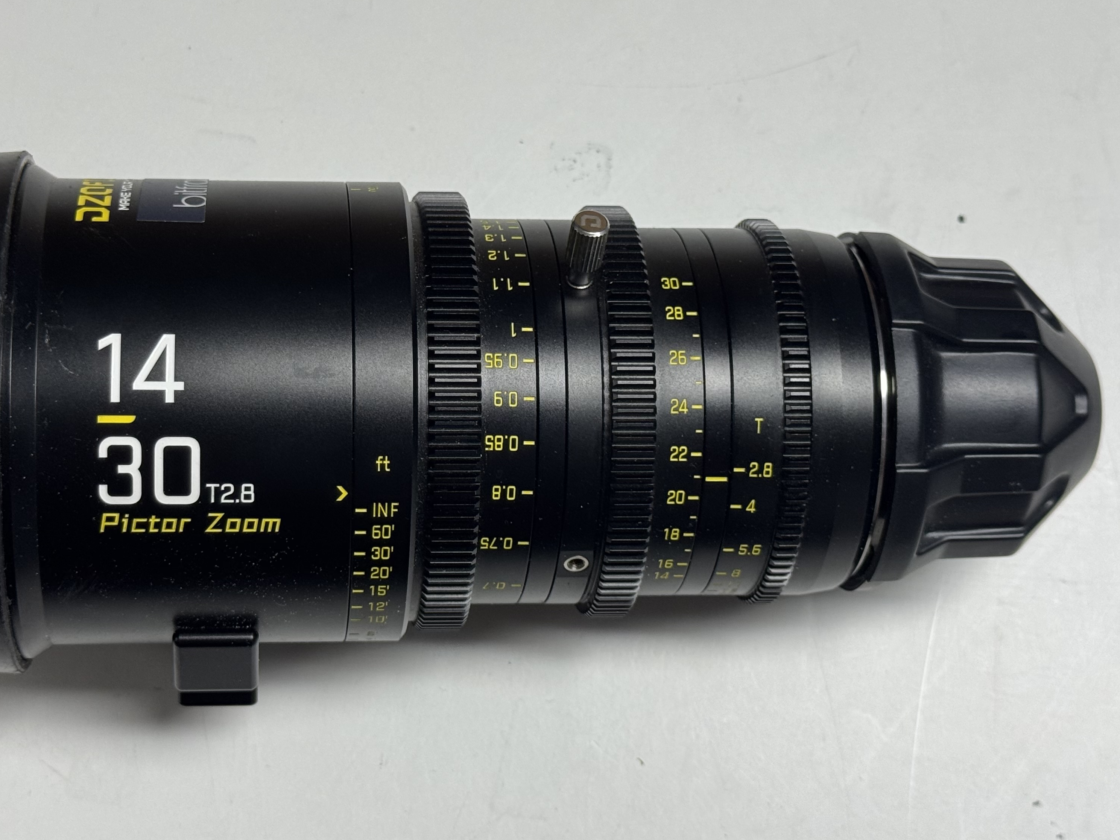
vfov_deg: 22.6
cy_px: 366
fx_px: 2103
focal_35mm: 65
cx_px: 448
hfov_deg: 29.7
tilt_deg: -76.2
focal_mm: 6.76
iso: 100
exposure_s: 1/100
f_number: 1.78
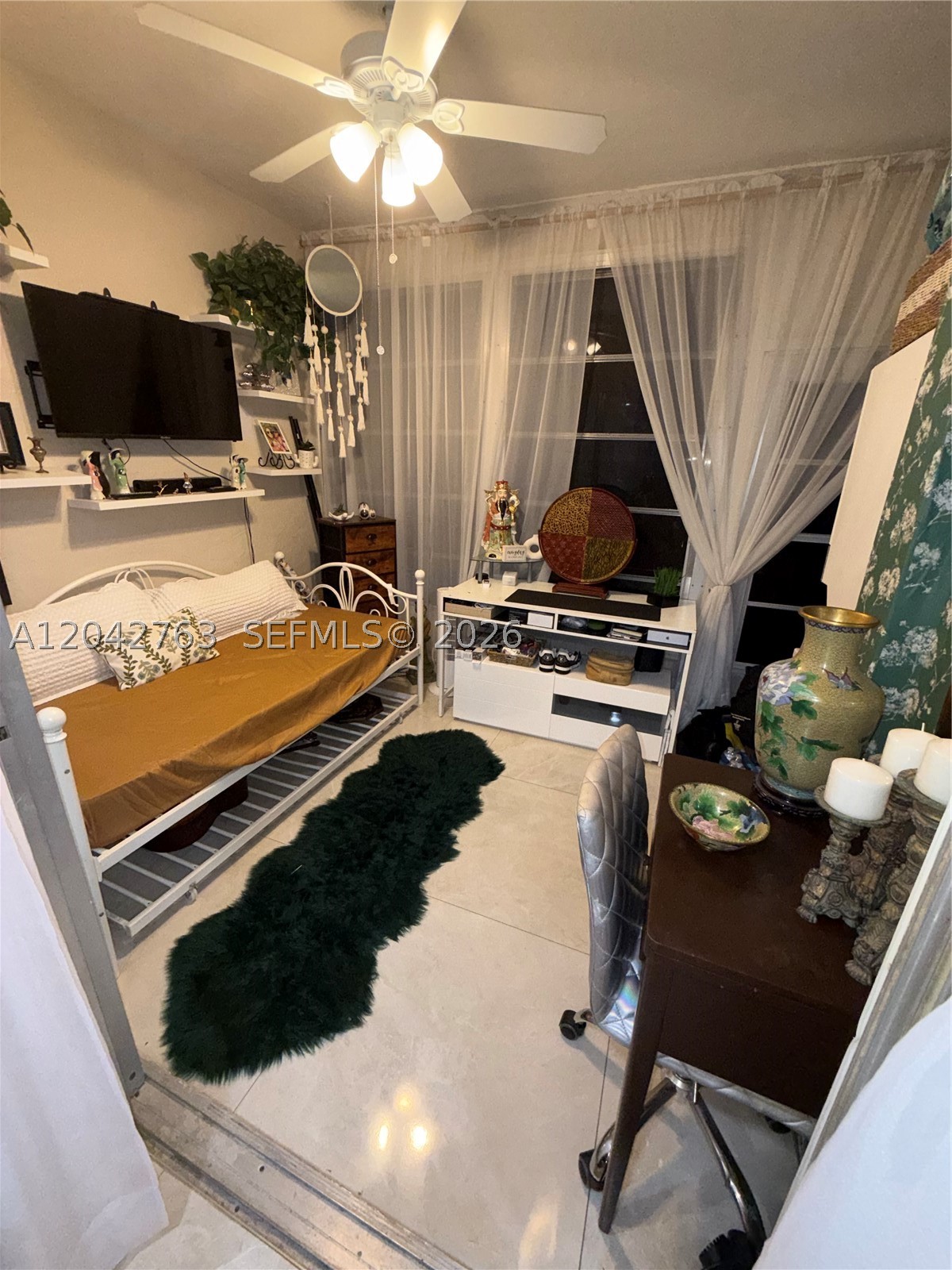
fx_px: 513
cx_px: 476
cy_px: 635
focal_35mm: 14
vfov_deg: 102.1
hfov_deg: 85.7
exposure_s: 1/60
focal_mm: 2.22
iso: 160
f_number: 2.2
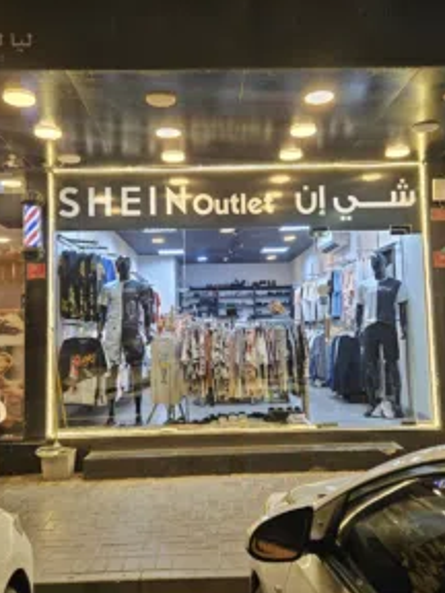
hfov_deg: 44.2
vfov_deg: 56.8
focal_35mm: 32
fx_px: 548
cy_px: 280
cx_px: 231
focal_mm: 5.4
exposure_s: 1/100
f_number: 1.8
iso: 100
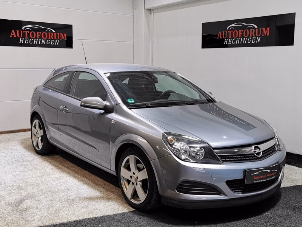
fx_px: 366
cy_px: 114
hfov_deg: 44.8
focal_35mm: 42
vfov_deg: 34.3
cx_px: 151
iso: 50
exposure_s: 5
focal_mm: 5.56
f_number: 1.6
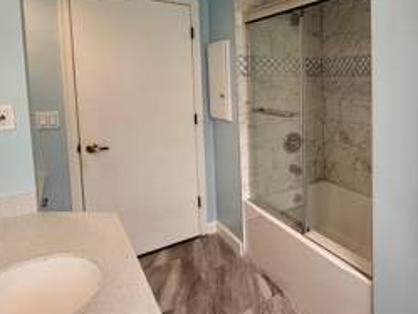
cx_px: 366
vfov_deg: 50.4
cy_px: 104
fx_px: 326
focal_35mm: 27
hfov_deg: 57.4
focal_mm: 2.22
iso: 32
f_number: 2.2
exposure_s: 1/120
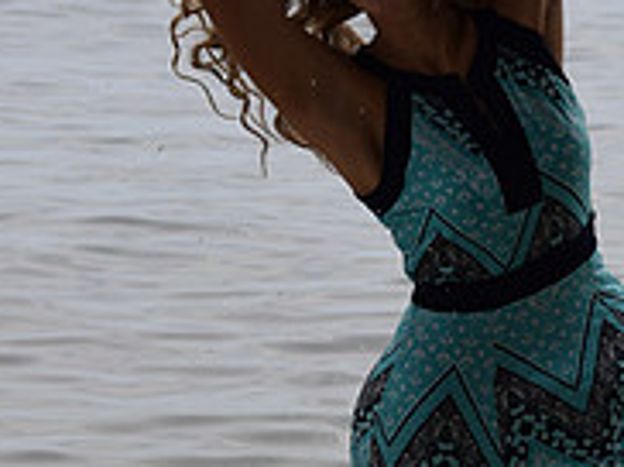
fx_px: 4564
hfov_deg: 7.8
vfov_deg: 5.8
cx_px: 475
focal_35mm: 254
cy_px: 409
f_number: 5
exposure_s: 1/1250
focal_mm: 55
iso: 400
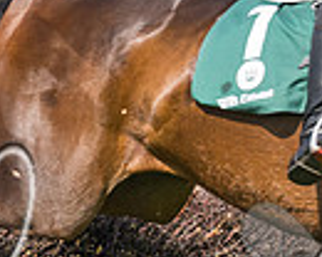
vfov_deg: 3.1
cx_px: -15
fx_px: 4765
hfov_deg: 3.9
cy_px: 12
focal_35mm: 500
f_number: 5
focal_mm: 70
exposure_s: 1/2000
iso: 400
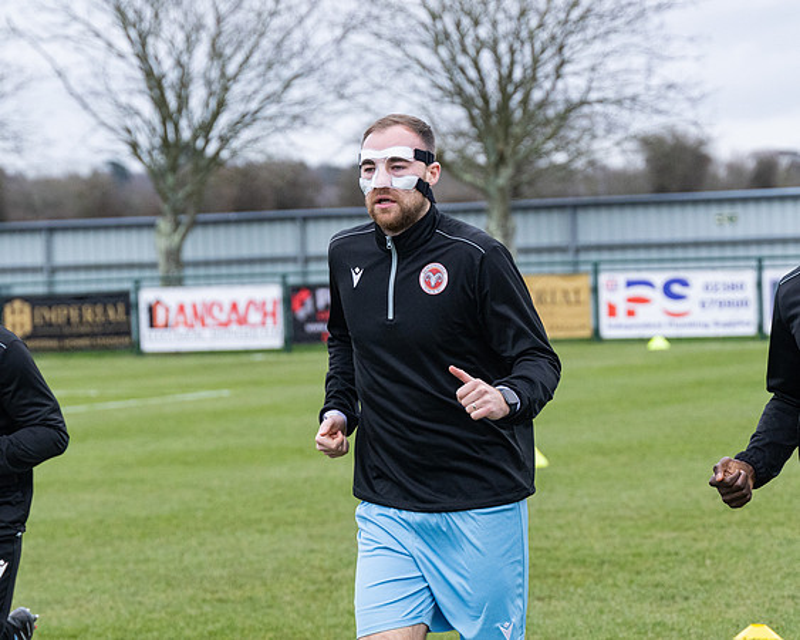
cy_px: 320
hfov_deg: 11.7
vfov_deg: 9.3
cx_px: 400
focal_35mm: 166
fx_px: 3920
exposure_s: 1/1250
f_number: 4.5
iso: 1000
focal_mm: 98
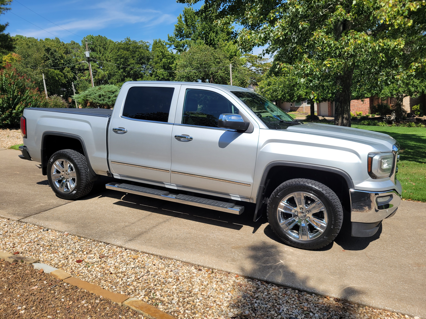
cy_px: 160
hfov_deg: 67.3
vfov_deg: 53.1
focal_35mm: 26
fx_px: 320
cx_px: 213
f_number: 1.8
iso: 40
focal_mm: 5.4
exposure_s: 1/2805
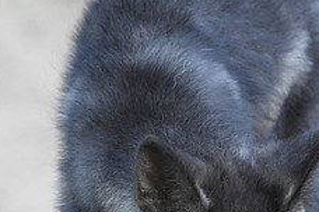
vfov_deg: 0.9
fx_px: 13494
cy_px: 143
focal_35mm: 1523
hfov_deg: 1.4
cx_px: 197
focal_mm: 600
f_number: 6.3
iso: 6400
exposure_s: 1/640
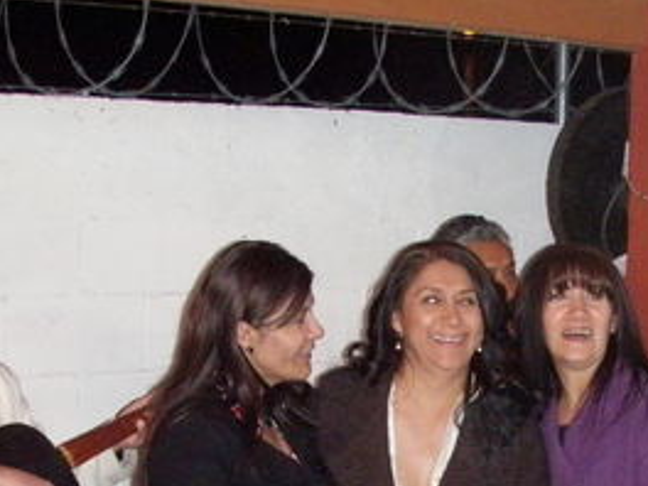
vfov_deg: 15.8
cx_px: 427
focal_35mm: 92
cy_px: 486
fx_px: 1722
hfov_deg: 21.2
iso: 640
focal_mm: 6.7
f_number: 3.5
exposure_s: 1/30
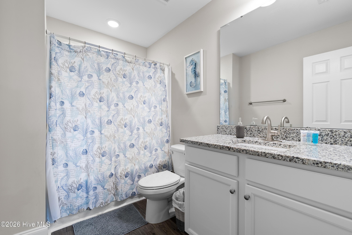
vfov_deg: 77.3
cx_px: 176
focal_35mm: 15
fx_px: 147
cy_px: 118
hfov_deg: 100.4
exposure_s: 1/3
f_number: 4.5
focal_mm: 10
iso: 100
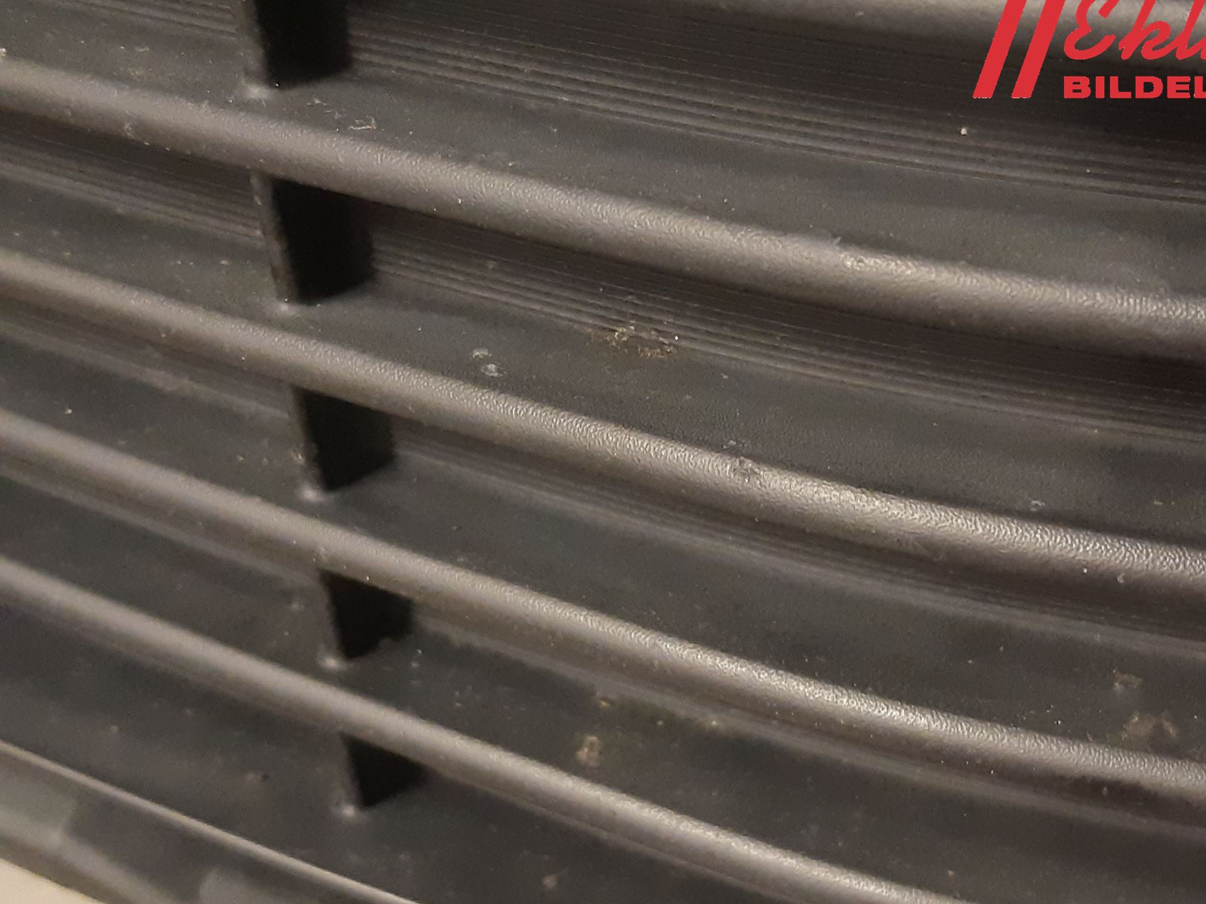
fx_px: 1045
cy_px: 505
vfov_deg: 46.7
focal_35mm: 30
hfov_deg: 59.7
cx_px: 694
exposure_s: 1/33
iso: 250
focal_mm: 3.93
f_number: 1.7
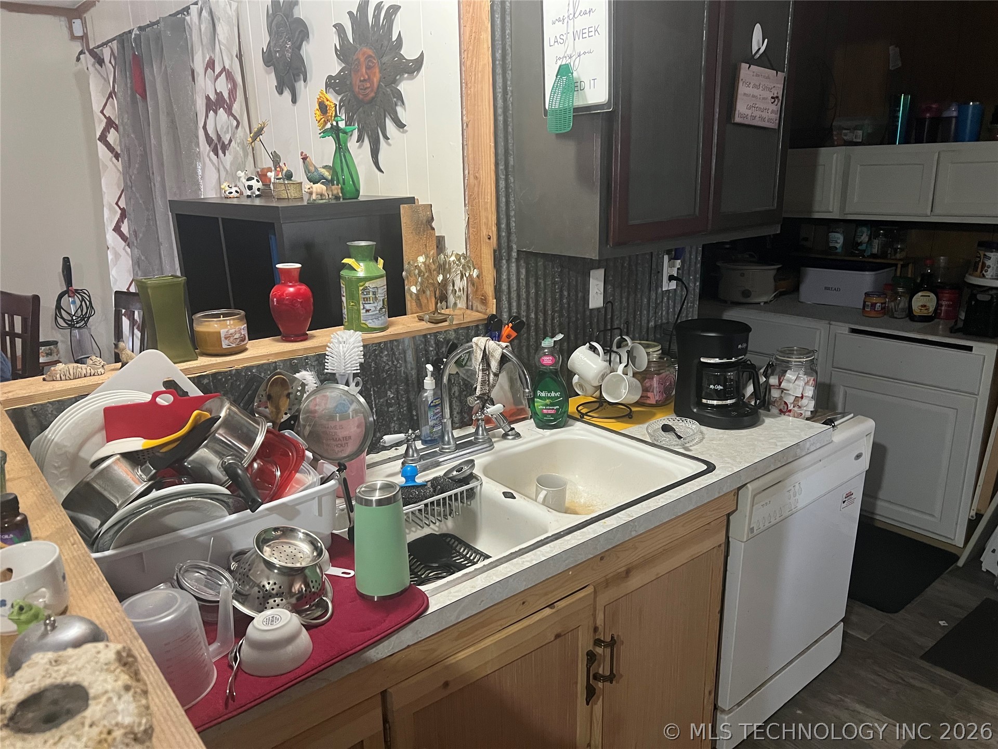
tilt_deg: -15.3
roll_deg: +1.4
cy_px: 374
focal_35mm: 26
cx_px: 499
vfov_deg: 53.1
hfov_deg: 67.3
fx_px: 750
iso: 500
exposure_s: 1/60
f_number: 1.5
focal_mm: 5.7
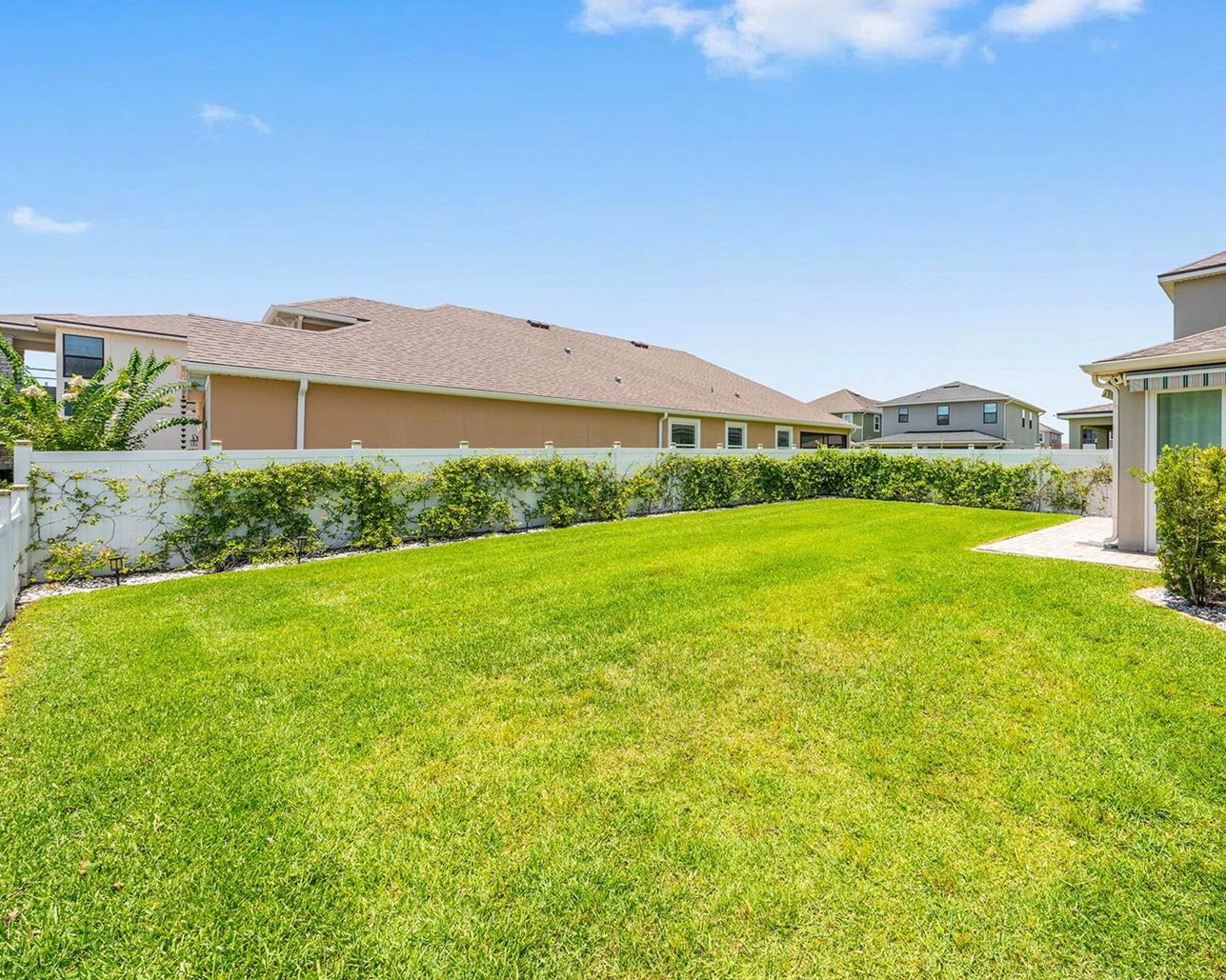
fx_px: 508
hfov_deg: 99.5
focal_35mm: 14
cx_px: 729
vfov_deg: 87.9
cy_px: 475
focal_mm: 12
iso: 160
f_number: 7.1
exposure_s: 1/640
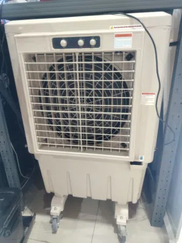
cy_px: 122
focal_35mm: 24
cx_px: 91
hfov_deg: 56.8
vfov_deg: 71.6
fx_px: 168
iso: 350
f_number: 1.75
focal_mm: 5.25
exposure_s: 1/33.3
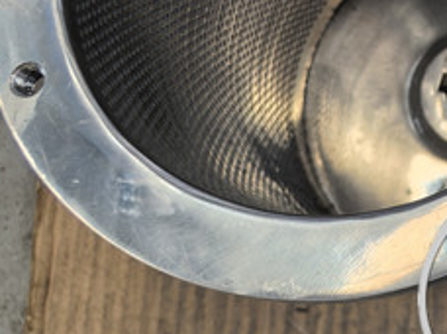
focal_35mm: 89
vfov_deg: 16.1
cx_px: 674
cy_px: -20
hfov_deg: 19.2
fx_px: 1147
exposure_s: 1/346
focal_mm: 5.75
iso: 50
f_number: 2
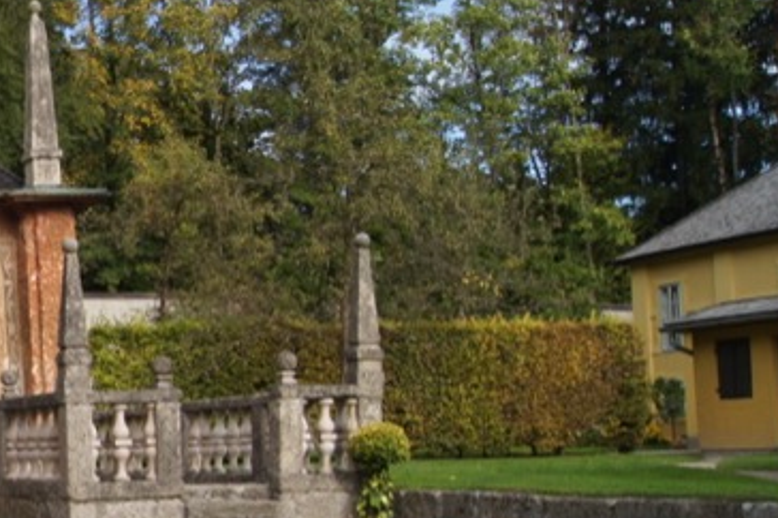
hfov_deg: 23.0
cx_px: -291
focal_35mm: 76
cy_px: 359
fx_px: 1641
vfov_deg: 17.9
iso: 200
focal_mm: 18
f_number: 11
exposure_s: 1/160
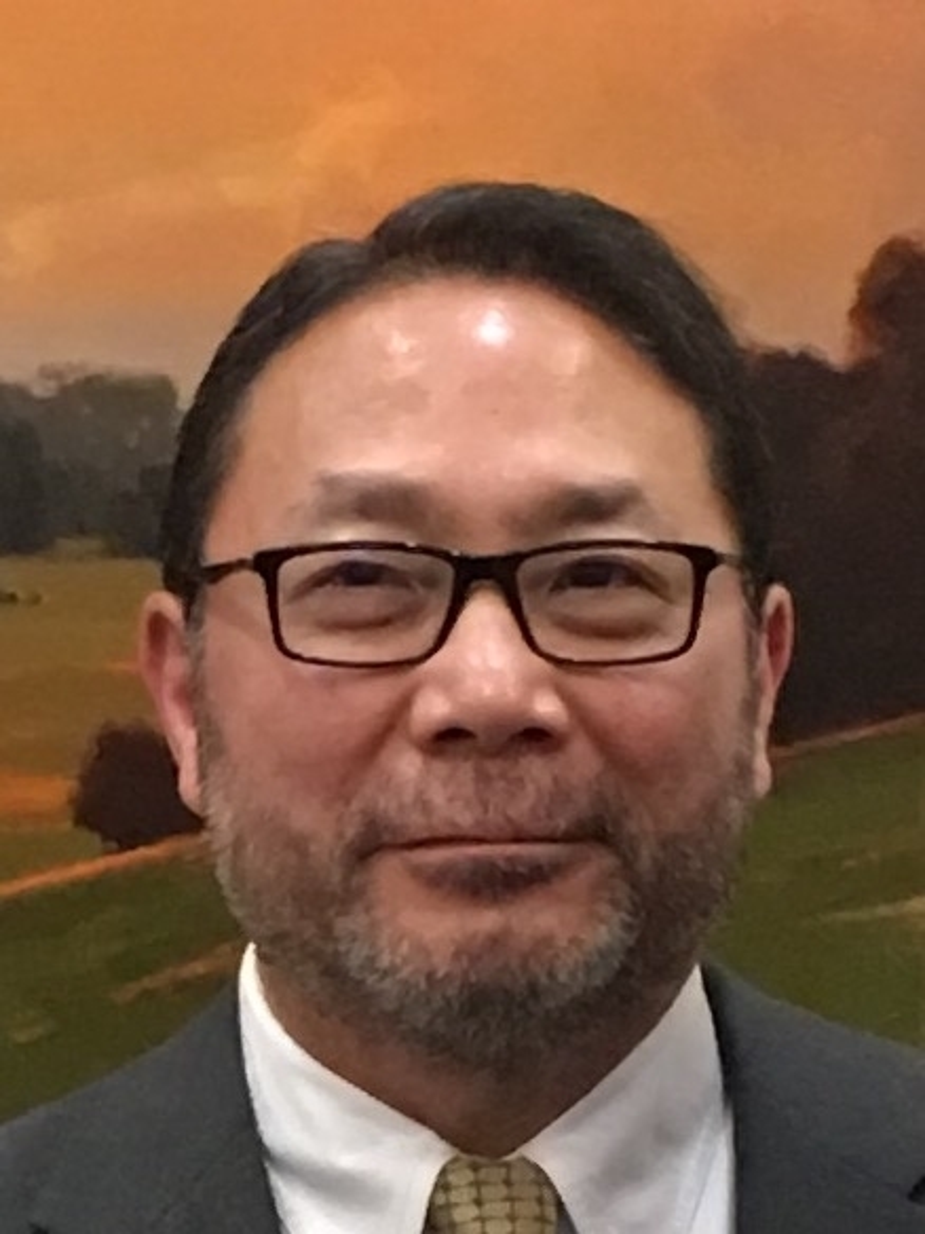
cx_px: 462
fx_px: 1033
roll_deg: +3.3
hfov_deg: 48.2
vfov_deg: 61.7
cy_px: 617
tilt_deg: -8.0
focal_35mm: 29
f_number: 2.2
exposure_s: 1/10
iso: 100
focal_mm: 4.15
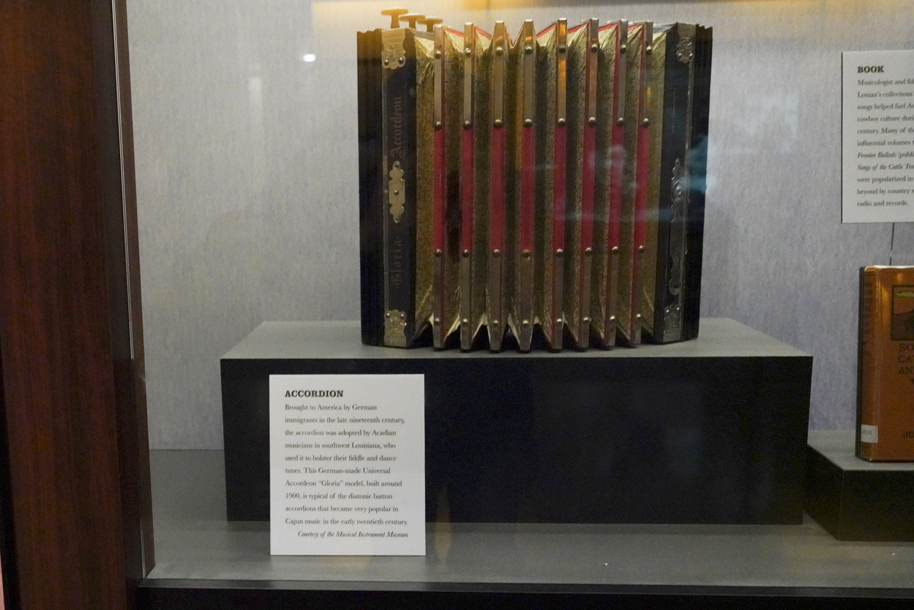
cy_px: 305
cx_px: 457
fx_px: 838
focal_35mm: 33
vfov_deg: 40.0
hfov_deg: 57.2
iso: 10000
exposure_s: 1/100
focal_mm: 33
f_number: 5.6
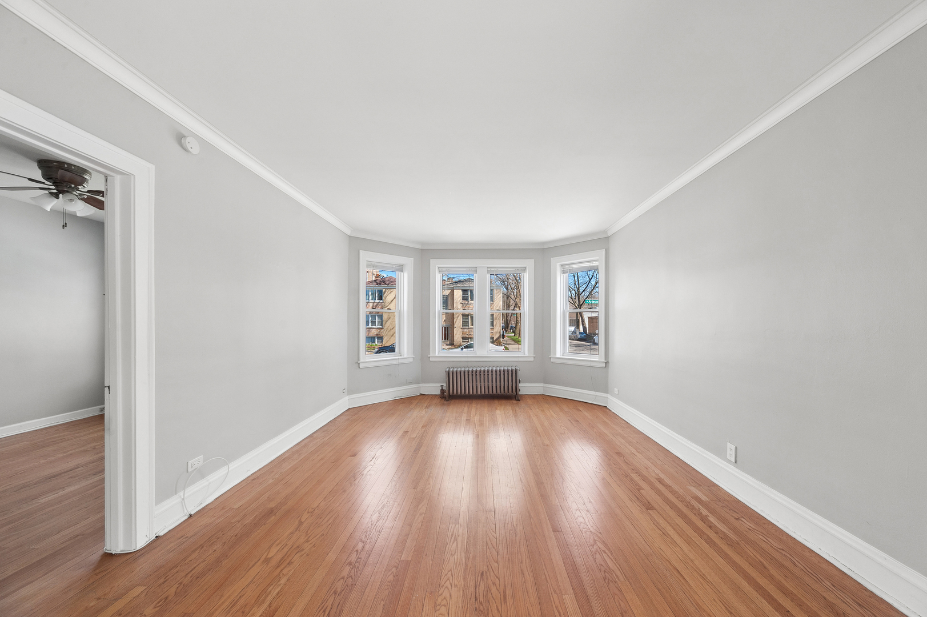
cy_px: 308
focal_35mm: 12
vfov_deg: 89.9
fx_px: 309
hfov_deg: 112.7
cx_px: 464
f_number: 8
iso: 400
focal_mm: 12
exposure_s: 1/80
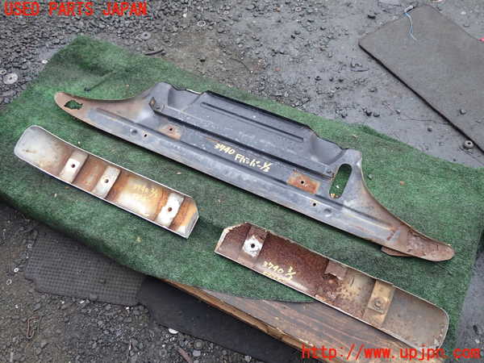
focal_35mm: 30
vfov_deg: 46.8
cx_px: 242
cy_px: 182
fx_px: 419
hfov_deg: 60.0
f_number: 2.3
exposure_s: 1/80
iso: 100
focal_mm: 5.4
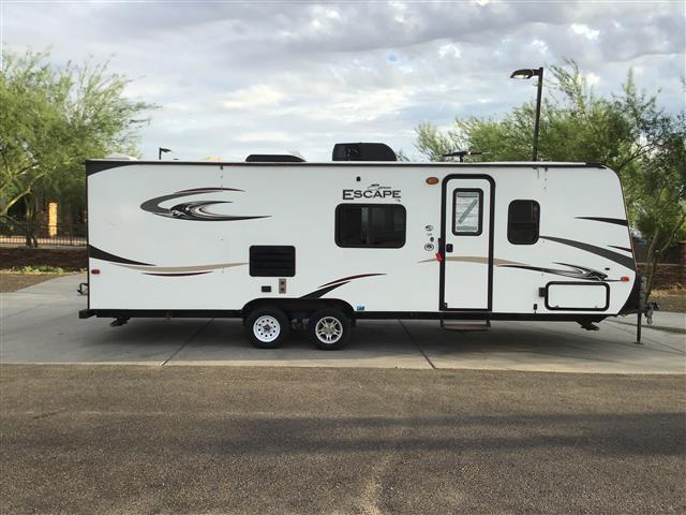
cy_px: 258
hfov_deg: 58.4
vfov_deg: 45.4
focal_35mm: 31
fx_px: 614
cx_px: 343
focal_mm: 3.3
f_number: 2.4
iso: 25
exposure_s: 1/422
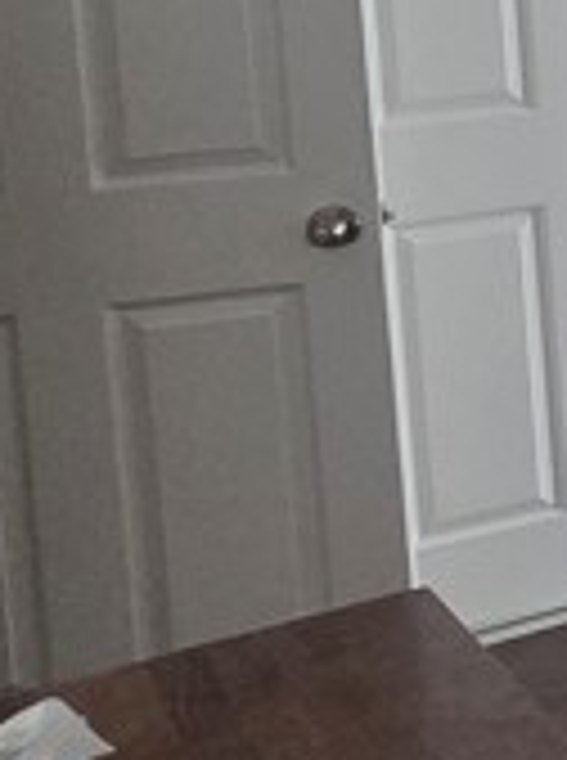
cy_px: -76
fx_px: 1732
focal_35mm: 79
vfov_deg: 23.3
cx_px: 1822
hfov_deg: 10.5
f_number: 2.2
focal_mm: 2.2
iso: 250
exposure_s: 1/120
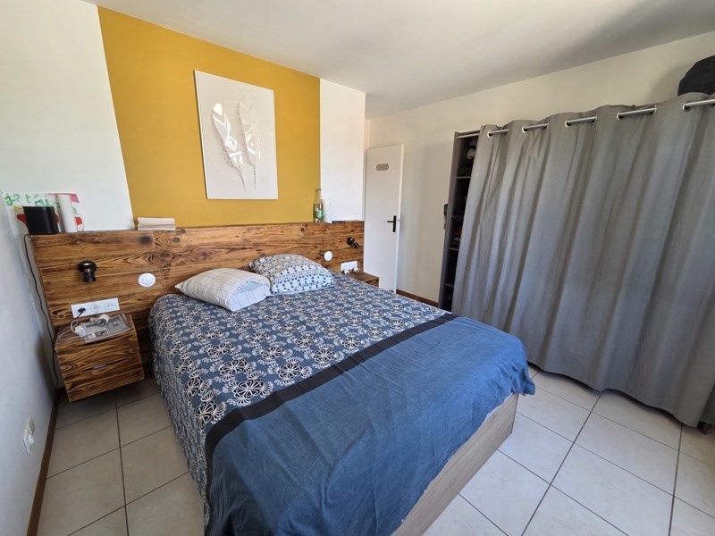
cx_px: 358
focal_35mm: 13
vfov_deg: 89.9
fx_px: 269
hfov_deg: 106.2
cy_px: 268
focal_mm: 2.2
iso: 100
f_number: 2.2
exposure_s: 1/50
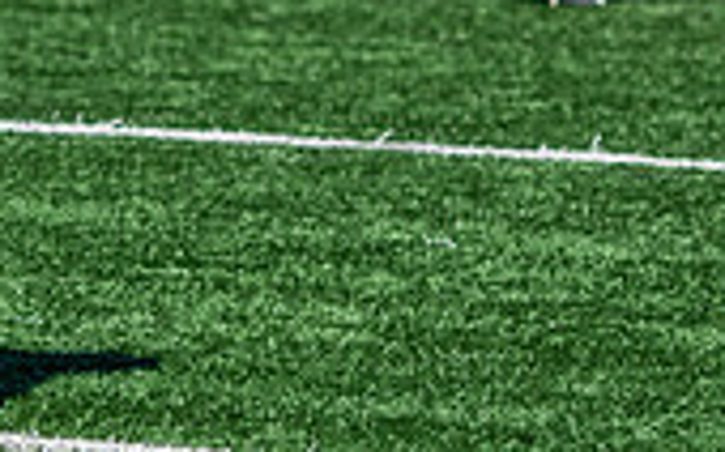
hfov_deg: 3.5
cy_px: -325
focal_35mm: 595
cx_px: -146
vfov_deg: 2.2
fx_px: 11749
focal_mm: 105
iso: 160
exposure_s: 1/4000
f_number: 2.8
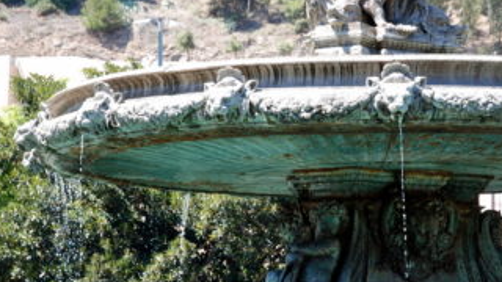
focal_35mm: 118
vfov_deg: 10.3
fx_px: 1571
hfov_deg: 18.0
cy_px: 197
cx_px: 384
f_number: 4.5
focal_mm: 48
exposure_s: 1/400
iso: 400
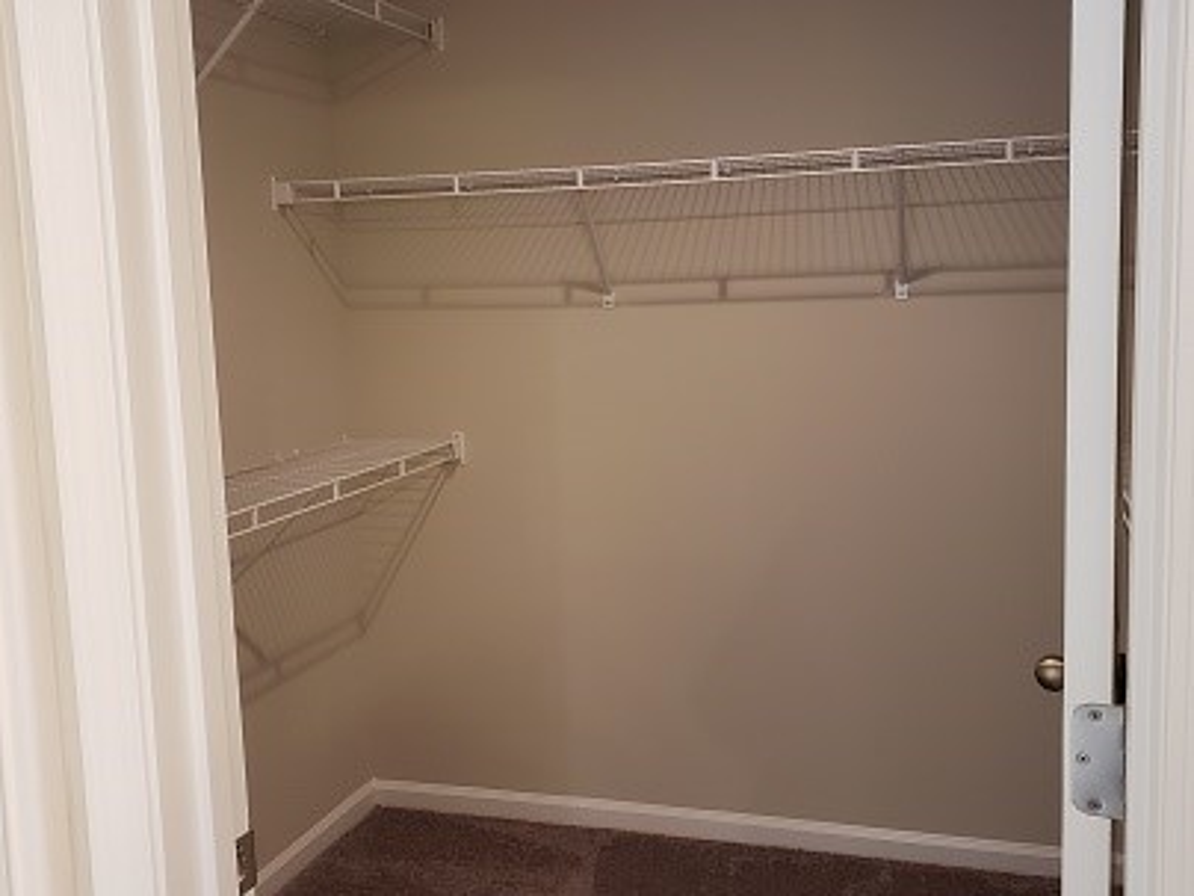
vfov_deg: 53.1
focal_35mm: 26
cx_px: 597
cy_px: 448
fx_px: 897
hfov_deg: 67.3
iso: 250
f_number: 2.4
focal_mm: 4.3
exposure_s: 1/30
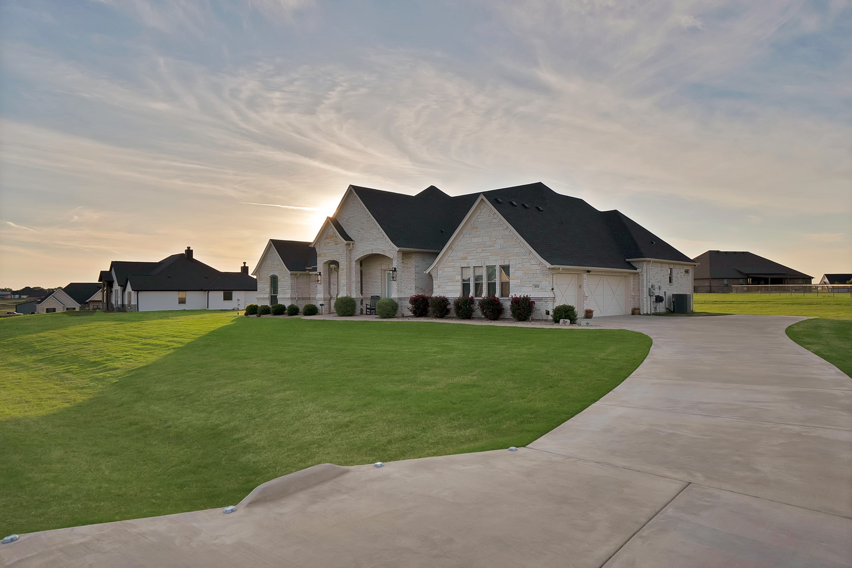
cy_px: 284
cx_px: 426
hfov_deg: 76.1
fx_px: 544
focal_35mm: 23
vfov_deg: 55.1
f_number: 9
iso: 640
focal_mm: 23
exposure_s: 1/800
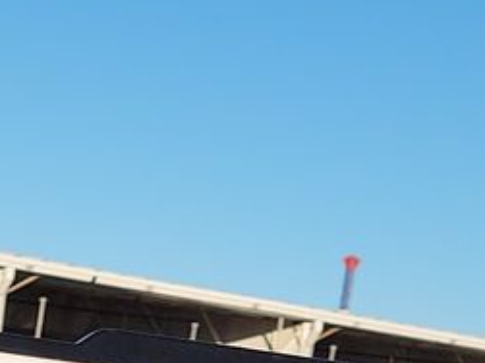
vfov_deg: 9.0
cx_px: -68
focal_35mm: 153
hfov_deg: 12.7
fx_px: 2143
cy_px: 770
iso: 50
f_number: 1.8
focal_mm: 6.7
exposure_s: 1/868
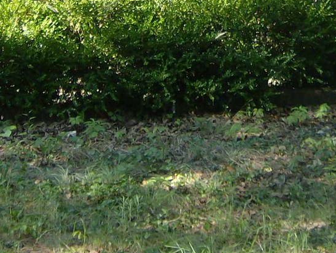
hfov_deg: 15.6
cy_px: -97
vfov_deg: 11.4
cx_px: 146
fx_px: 1225
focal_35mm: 126
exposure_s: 1/183
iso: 100
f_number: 2.8
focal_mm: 6
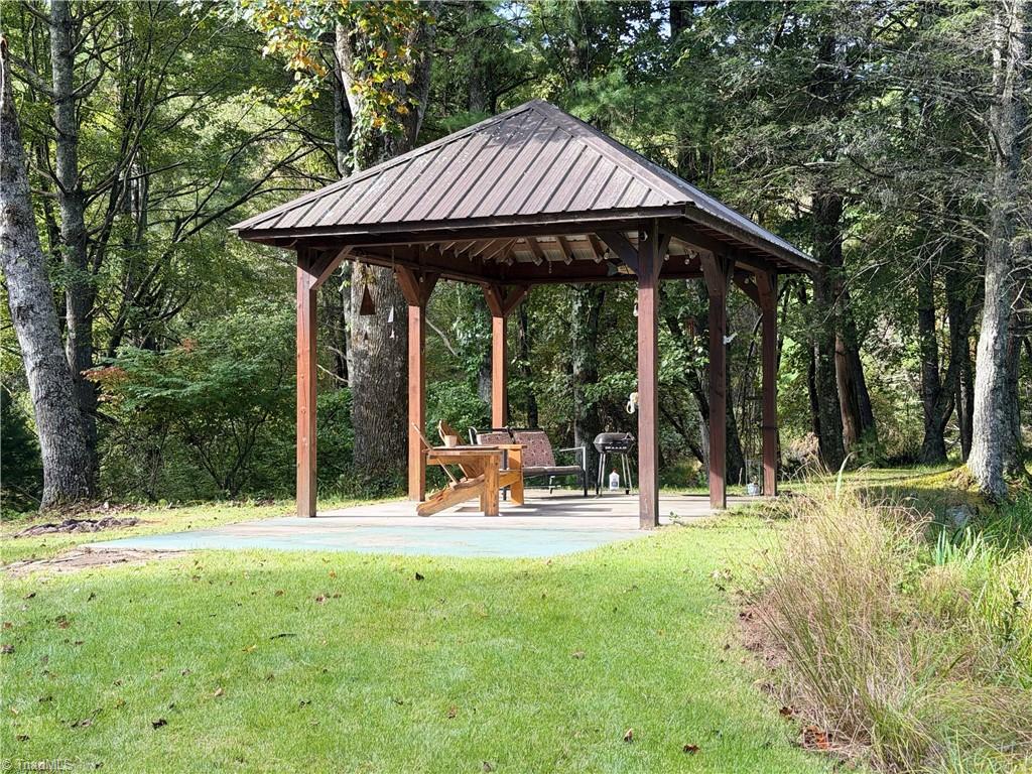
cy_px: 387
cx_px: 516
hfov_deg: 39.7
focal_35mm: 48
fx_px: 1431
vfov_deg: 30.3
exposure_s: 1/726
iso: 80
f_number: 1.78
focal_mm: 6.76
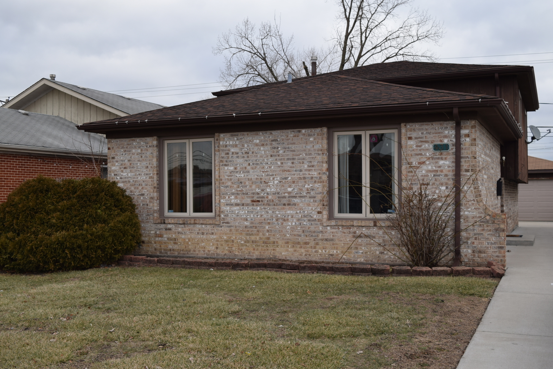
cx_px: 276
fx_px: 646
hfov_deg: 46.4
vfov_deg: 31.9
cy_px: 184
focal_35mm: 42
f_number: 6.3
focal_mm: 28
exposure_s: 1/160
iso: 100
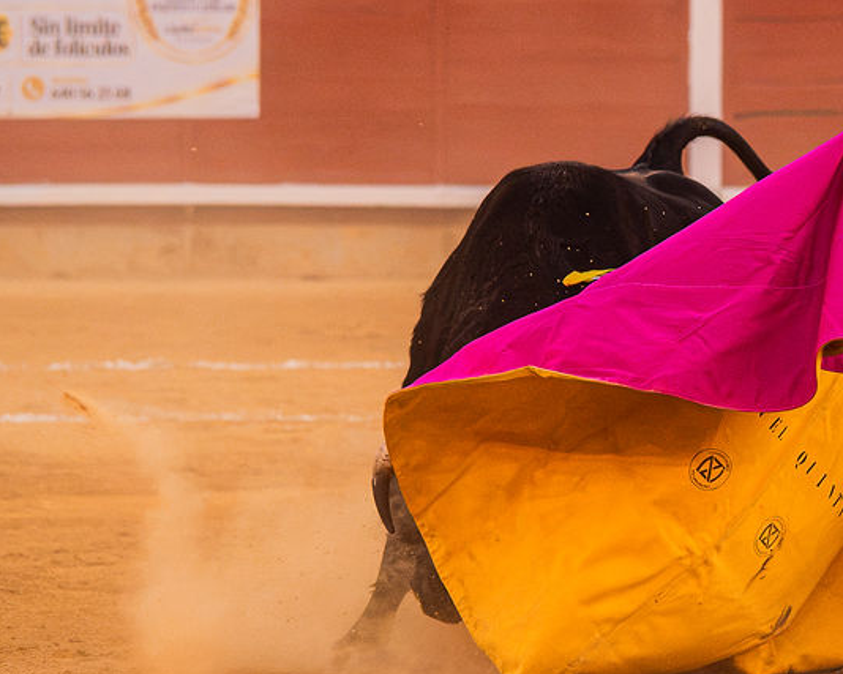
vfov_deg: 4.1
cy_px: 241
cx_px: 757
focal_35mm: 380
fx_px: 9479
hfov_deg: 5.1
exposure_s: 1/800
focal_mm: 176
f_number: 5.6
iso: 8000
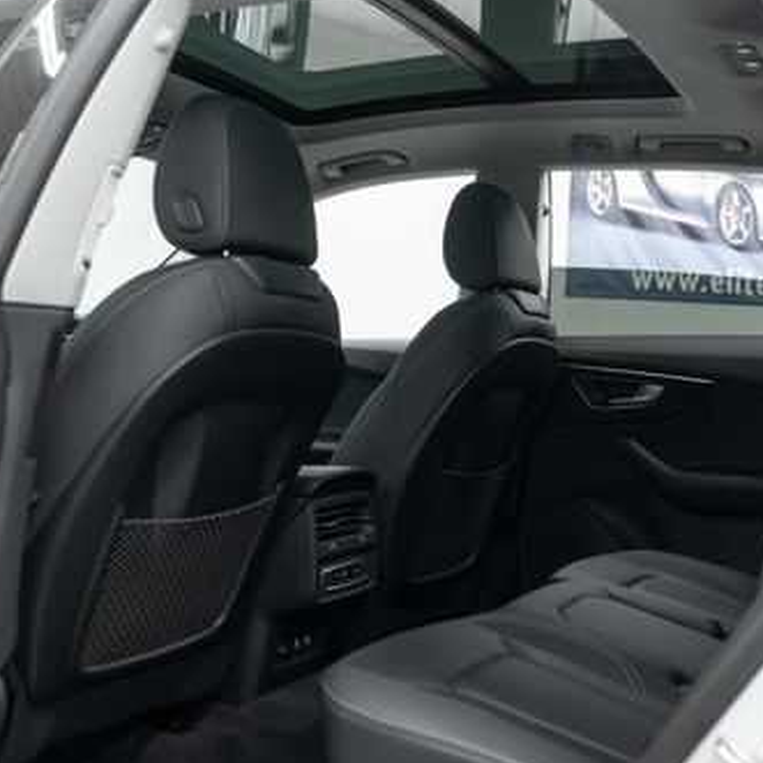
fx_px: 1147
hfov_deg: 36.7
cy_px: 418
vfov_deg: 36.8
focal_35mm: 46
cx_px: 443
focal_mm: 28
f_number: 3.2
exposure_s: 1/50
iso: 640
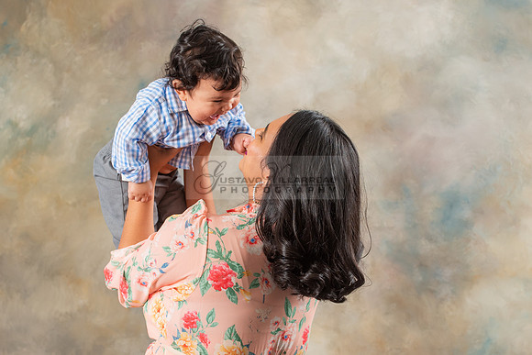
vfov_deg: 7.8
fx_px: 2614
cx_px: 281
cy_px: 235
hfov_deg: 11.6
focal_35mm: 177
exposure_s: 1/125
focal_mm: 98
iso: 200
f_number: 5.6
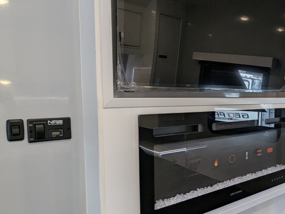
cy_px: 118
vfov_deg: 46.8
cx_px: 212
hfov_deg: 57.0
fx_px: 247
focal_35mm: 30
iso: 160
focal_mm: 2.35
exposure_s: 1/63.1
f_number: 2.2
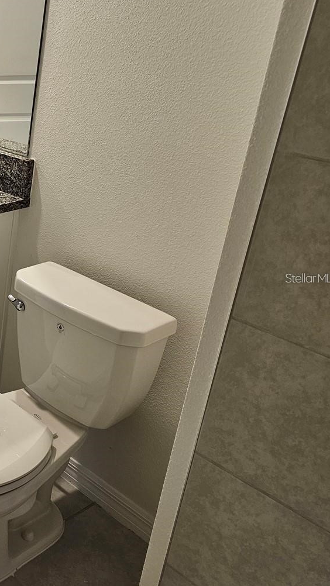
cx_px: -128
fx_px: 622
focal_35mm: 40
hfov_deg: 24.8
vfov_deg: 50.5
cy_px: 278
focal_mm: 6.3
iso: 160
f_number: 1.7
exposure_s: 1/120
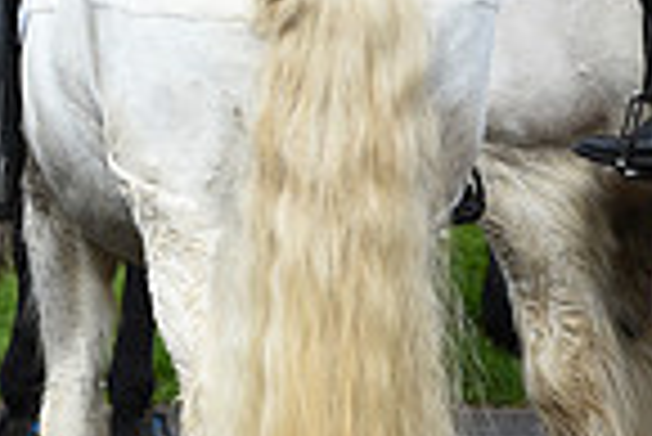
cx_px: -576
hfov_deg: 3.2
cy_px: -54
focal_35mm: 639
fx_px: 11584
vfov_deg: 2.2
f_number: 5.6
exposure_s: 1/800
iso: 280
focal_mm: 160
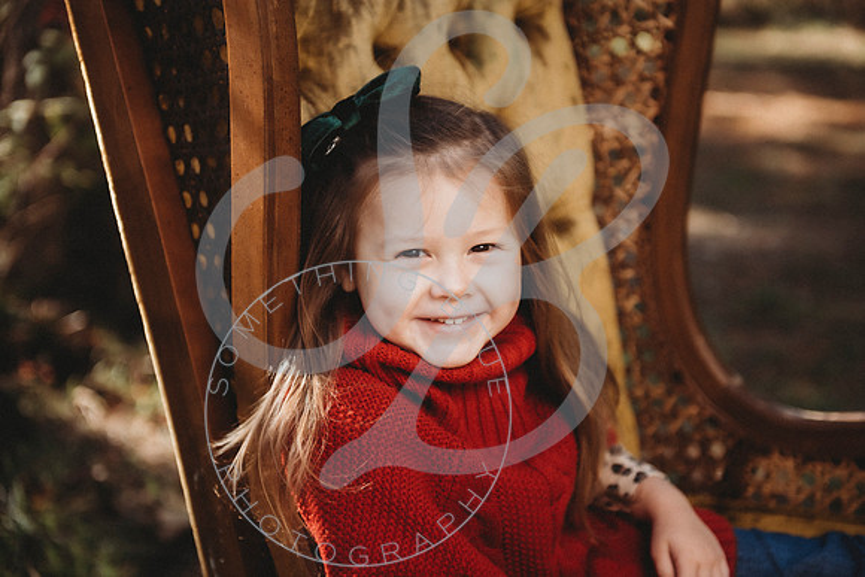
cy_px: 288
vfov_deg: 19.5
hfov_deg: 28.8
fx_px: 1682
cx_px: 432
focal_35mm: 70
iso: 100
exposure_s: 1/500
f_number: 2.8
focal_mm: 70
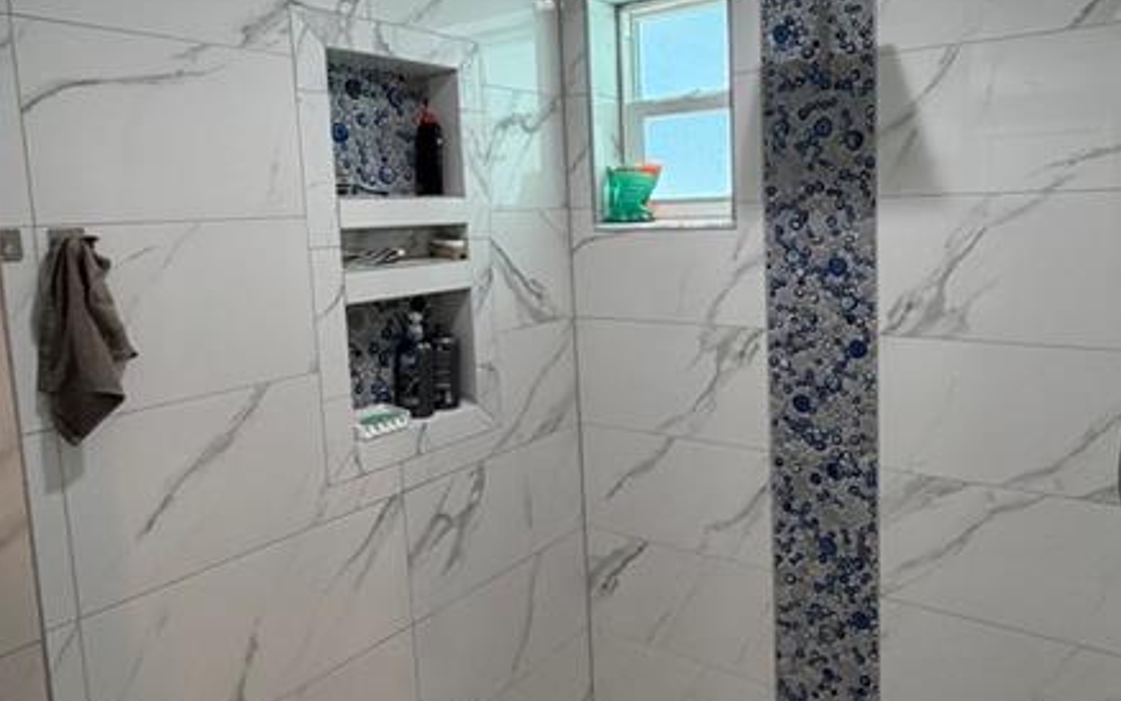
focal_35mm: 26
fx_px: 795
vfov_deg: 47.4
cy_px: 289
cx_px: 676
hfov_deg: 69.6
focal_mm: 2.22
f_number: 2.2
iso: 250
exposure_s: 1/120
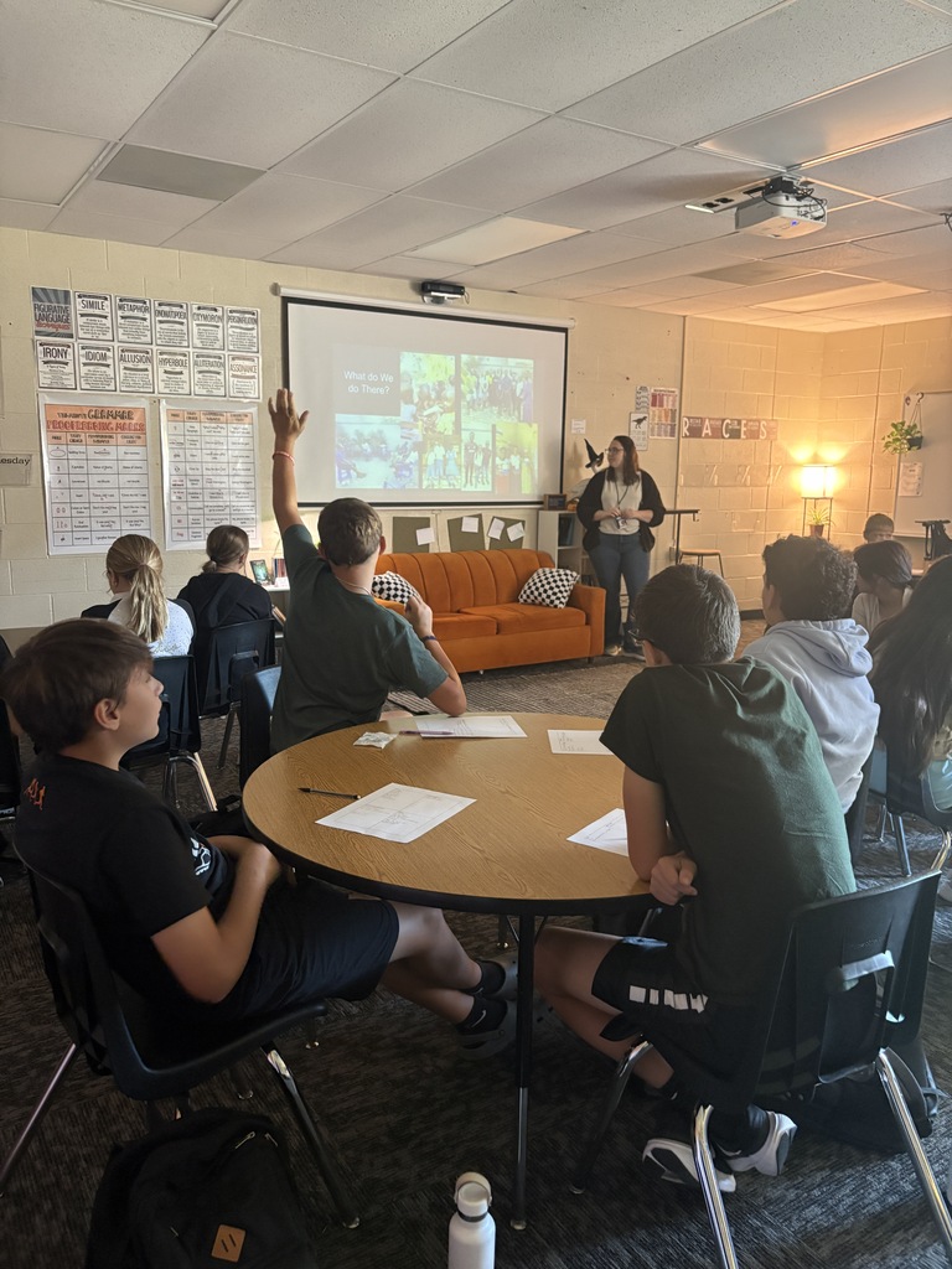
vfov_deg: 67.3
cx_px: 476
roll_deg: -0.6
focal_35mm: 26
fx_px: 953
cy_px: 634
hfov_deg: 53.1
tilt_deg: -8.6
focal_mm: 5.96
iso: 500
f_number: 1.6
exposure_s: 1/40
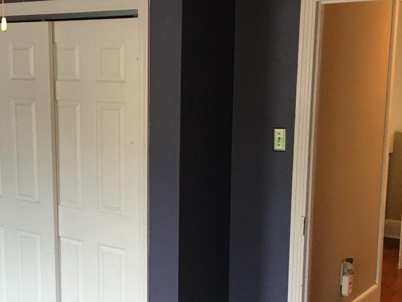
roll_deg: +1.4
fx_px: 685
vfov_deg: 24.8
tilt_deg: -11.2
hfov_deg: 32.0
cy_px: 186
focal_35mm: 59
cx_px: 89
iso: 64
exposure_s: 1/30
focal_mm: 4.15
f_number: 2.2
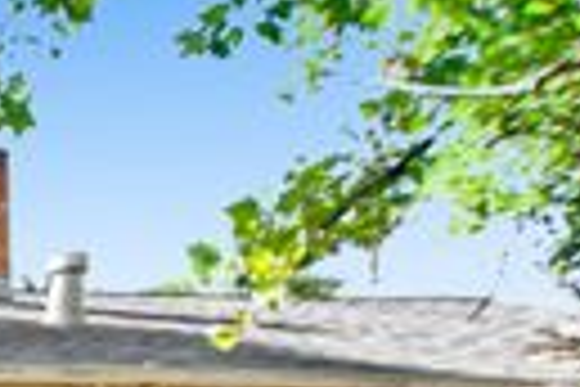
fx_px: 934
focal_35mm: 58
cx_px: -459
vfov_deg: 20.0
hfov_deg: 21.9
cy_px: 587
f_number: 8
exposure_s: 1/30
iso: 100
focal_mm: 10
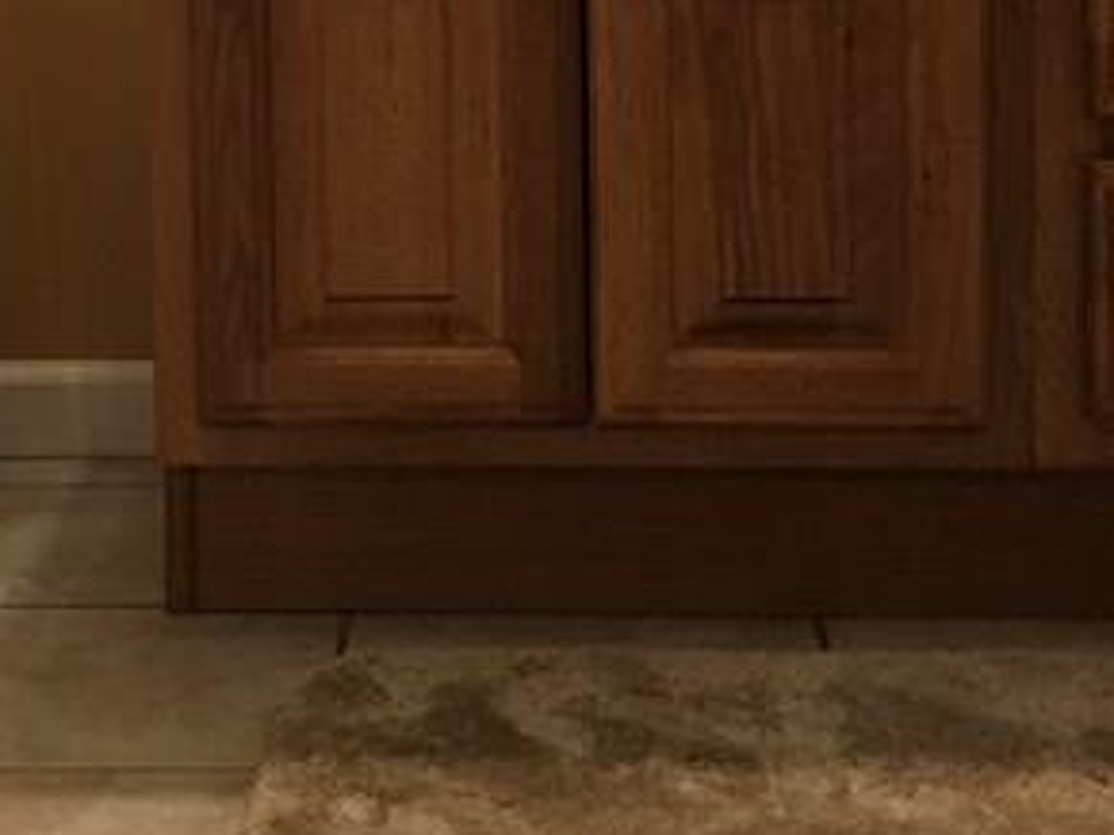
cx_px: 276
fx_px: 3281
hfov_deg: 19.1
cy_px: -96
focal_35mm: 102
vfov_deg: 14.2
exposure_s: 1/30
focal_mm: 4.15
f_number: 2.2
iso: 40
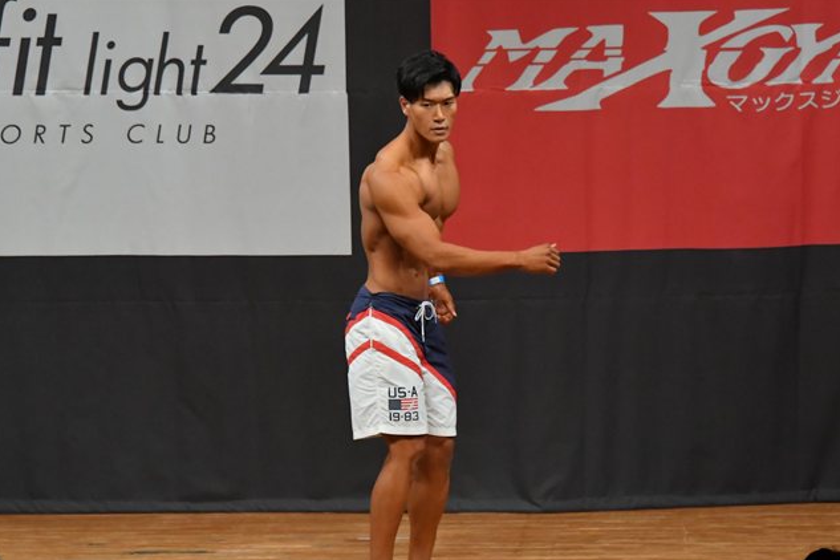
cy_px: 334
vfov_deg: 4.4
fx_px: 7279
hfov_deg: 6.6
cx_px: 380
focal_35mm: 312
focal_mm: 170
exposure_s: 1/400
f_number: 5.6
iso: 5000
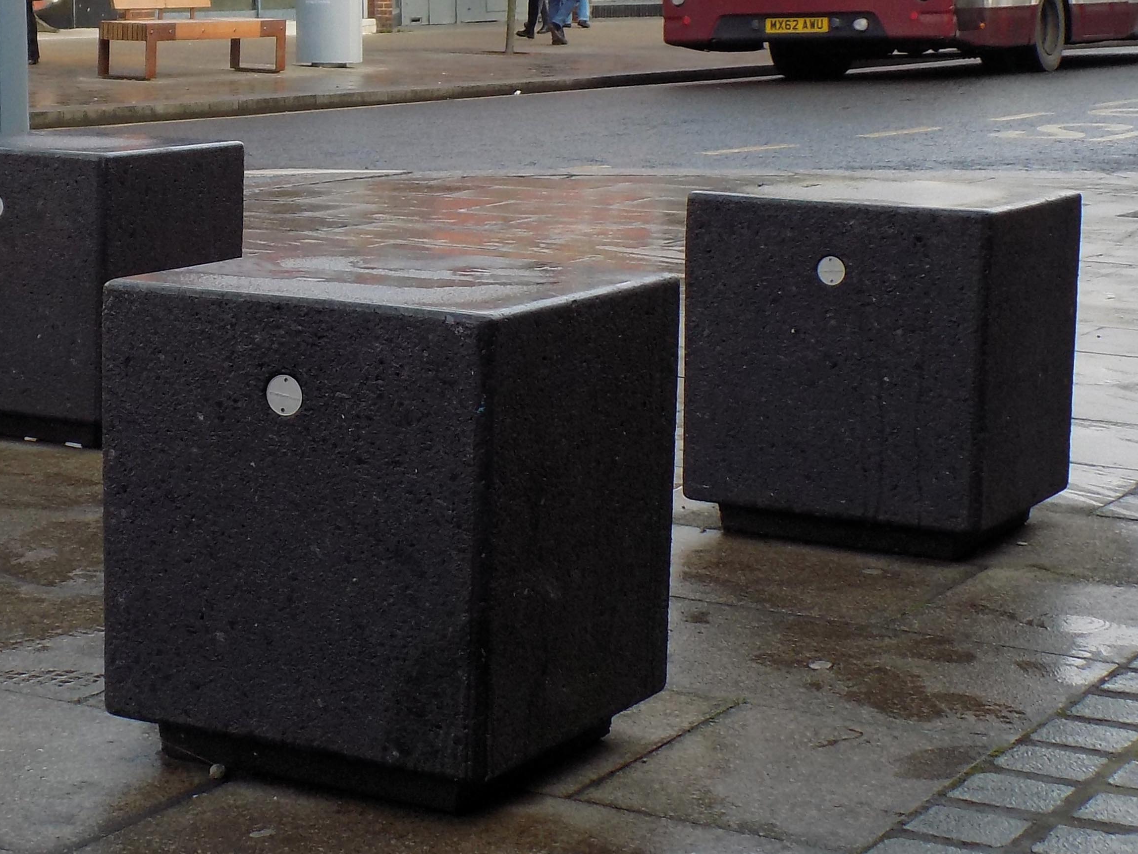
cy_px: 100
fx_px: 2729
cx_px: 114
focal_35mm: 83
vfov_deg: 17.5
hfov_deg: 23.0
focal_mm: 6.6
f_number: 3.5
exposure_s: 1/200
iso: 80
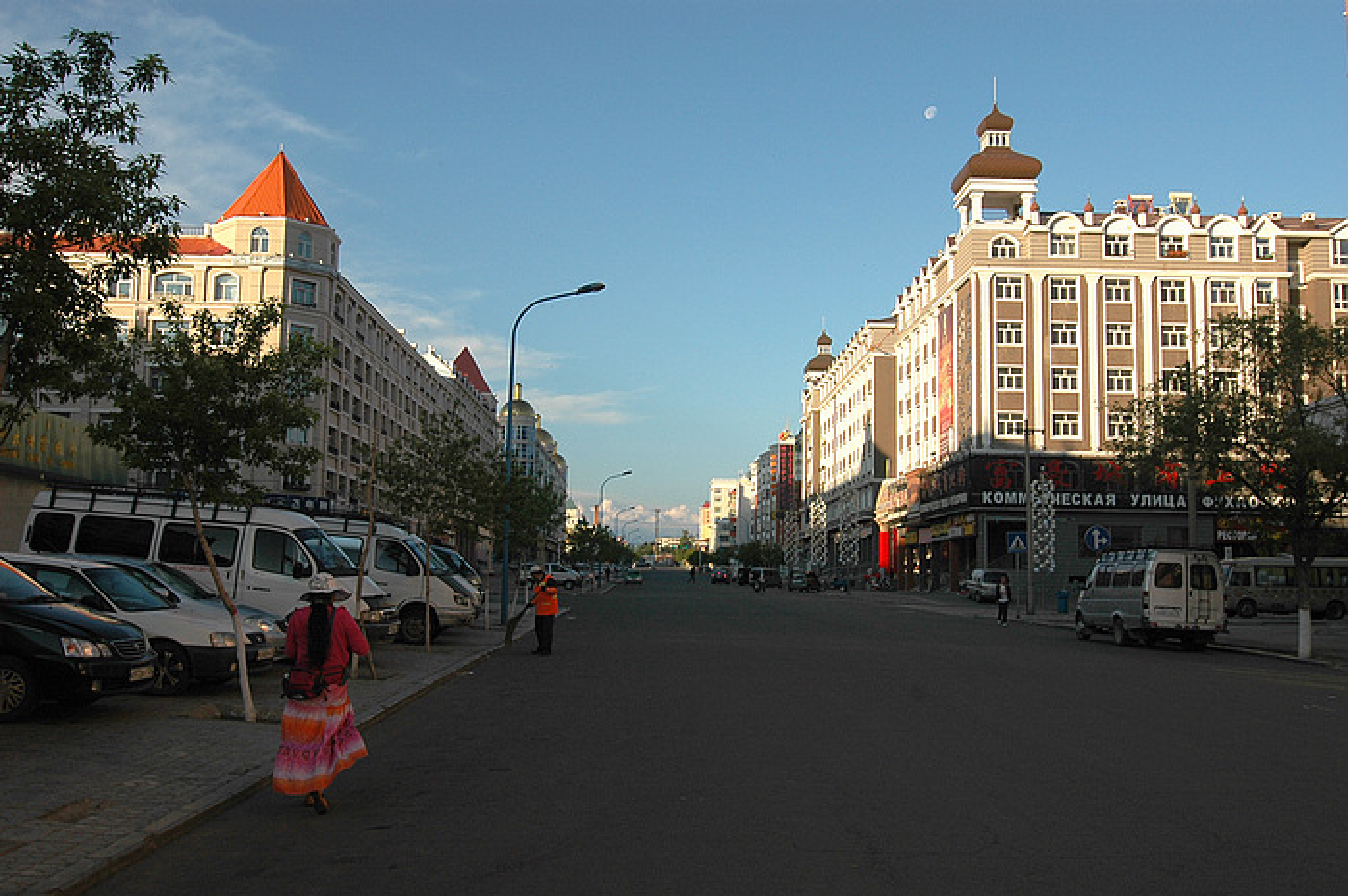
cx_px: 674
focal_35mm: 36
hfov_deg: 53.2
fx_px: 1346
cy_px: 448
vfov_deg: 36.8
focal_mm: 24
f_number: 7.1
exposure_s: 1/640
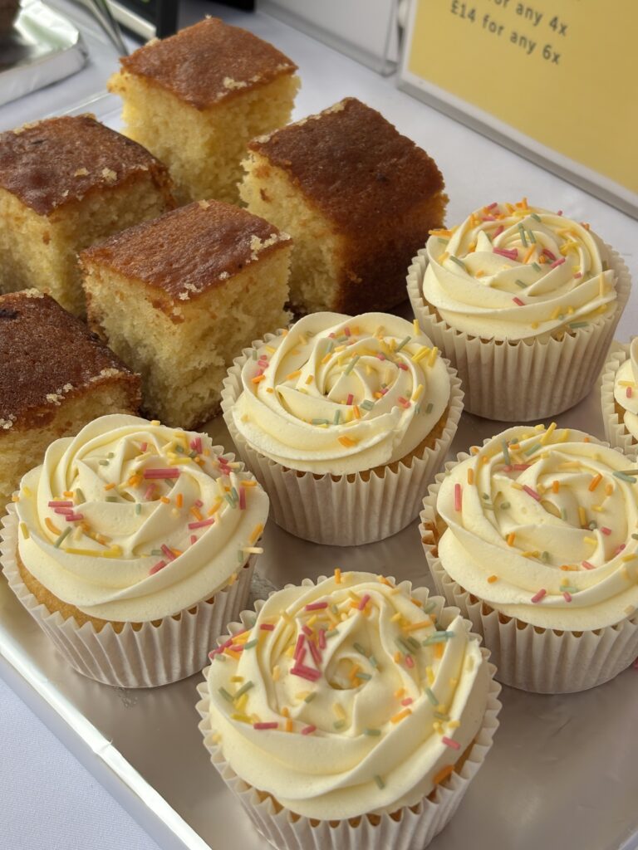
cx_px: 319
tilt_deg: -43.0
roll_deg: +0.6
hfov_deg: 28.0
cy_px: 425
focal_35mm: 52
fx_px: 1278
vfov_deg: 36.8
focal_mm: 5.96
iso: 32
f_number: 1.6
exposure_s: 1/121
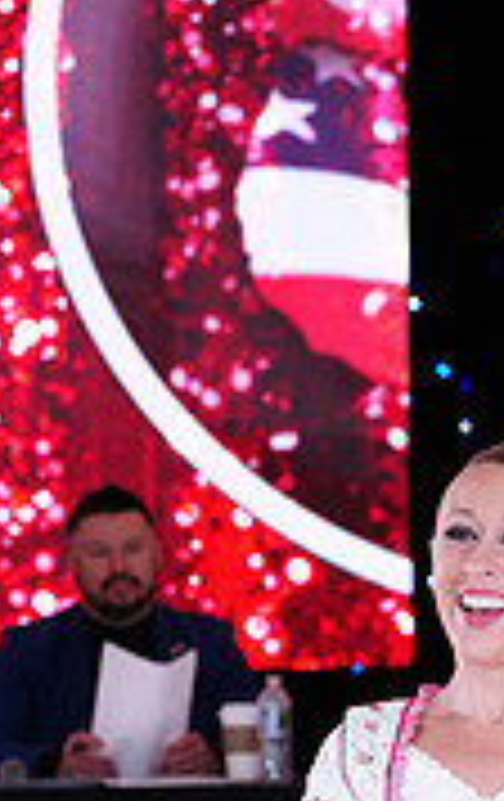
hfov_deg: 3.8
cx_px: 821
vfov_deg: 6.0
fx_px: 7611
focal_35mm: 348
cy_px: 1188
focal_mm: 105
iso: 2500
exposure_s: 1/250
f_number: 4
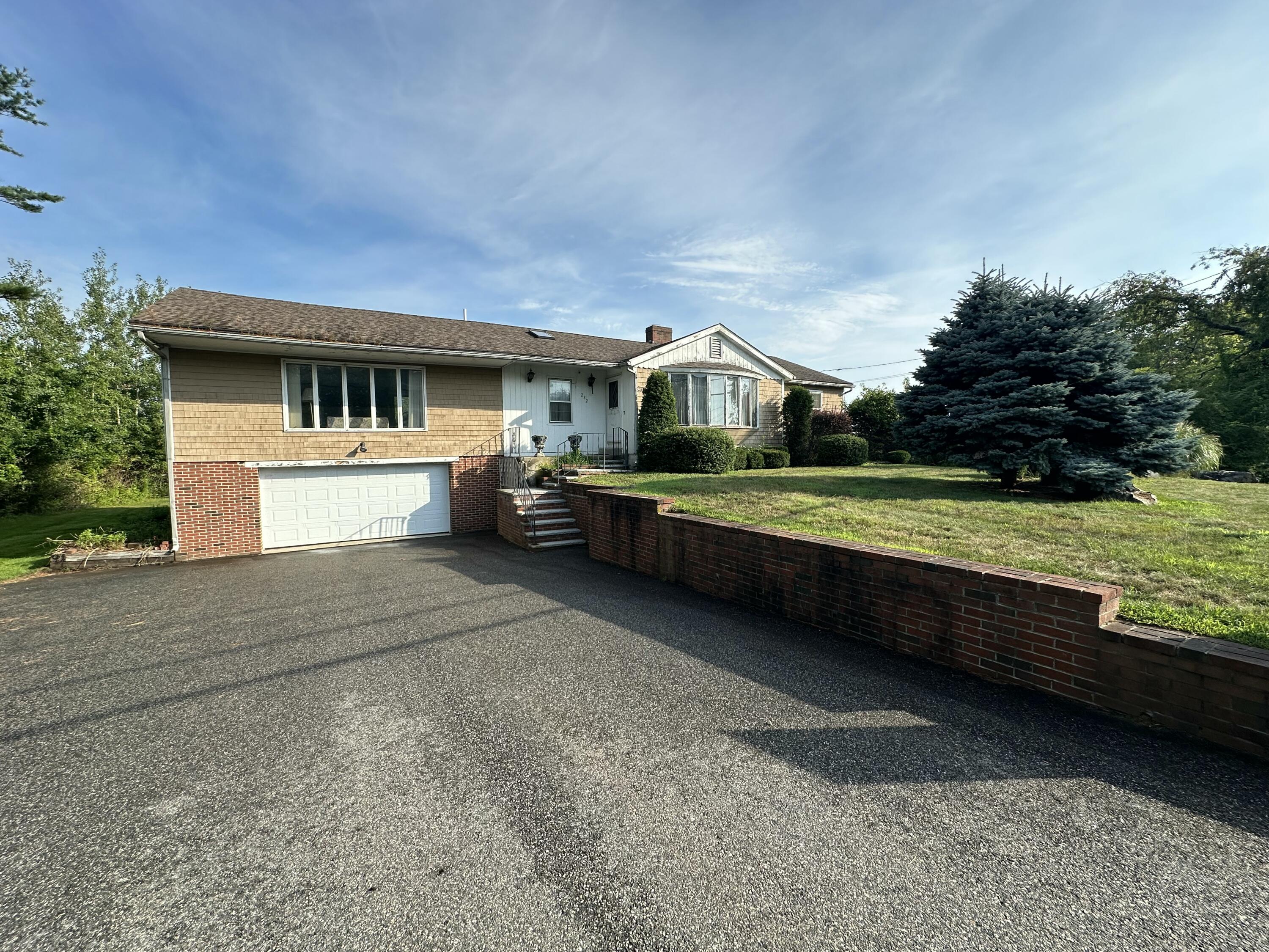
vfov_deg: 85.7
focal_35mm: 14
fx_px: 513
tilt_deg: -2.5
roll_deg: +0.8
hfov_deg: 102.1
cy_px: 476
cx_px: 634
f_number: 2.2
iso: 50
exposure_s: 1/1082
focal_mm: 2.22
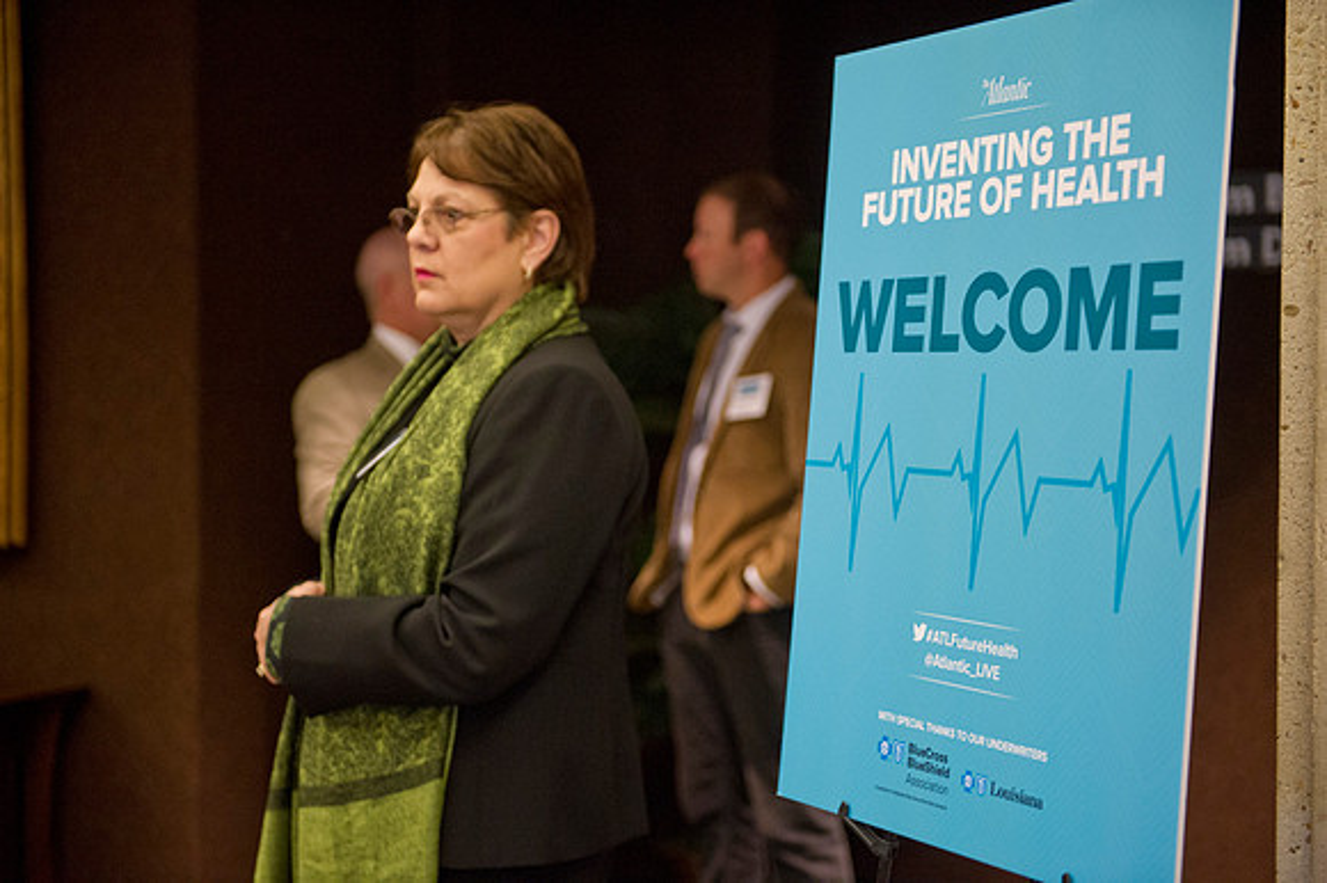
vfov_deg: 21.9
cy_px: 442
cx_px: 664
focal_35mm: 62
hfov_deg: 32.4
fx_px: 2284
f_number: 2.8
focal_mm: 62
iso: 2500
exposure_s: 1/50
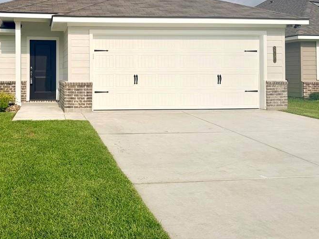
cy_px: 67
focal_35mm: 37
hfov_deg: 48.4
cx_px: 83
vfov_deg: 37.9
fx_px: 341
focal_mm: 6.76
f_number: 1.78
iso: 80
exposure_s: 1/14286
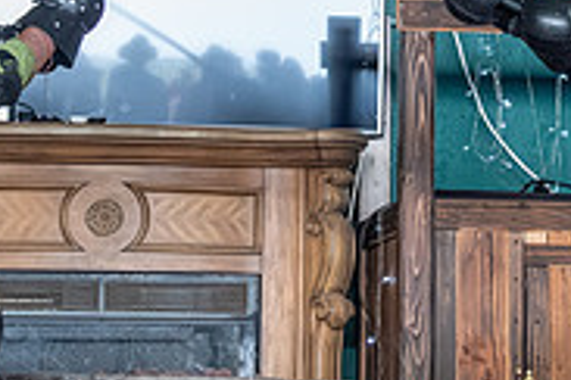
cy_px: -4
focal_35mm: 186
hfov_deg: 11.0
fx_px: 2950
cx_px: 402
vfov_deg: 7.4
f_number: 5.6
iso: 8000
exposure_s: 1/320
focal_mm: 44
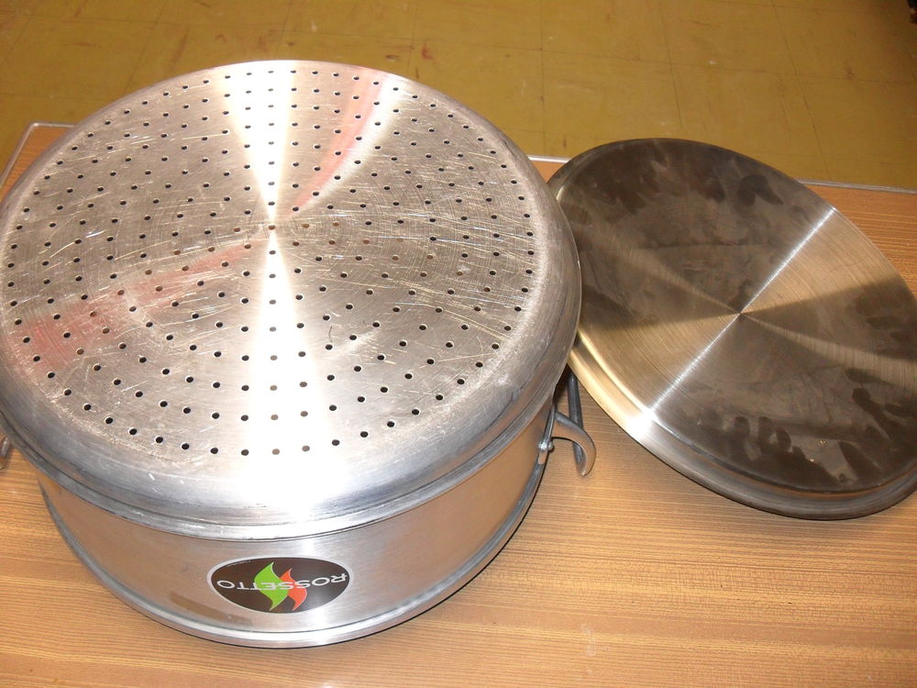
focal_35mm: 35
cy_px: 344
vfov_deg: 40.7
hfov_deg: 52.6
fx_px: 927
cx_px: 458
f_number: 2.8
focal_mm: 6.2
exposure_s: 1/45
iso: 200
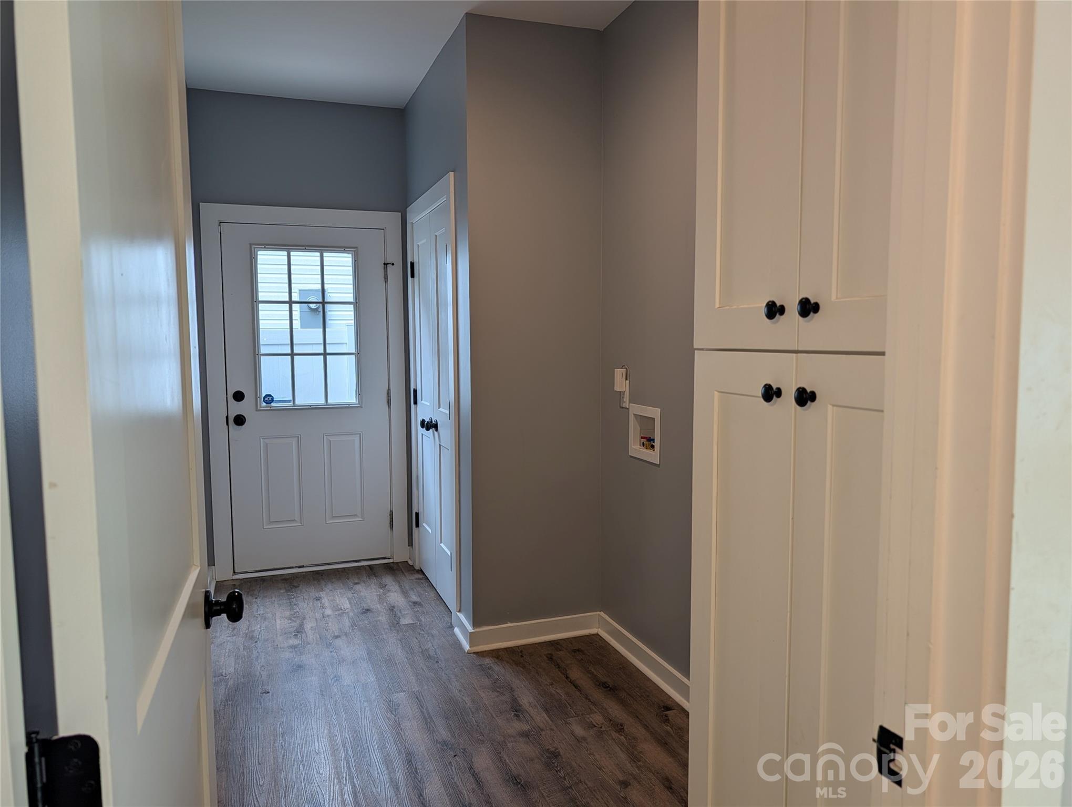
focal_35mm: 24
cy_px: 404
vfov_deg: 56.9
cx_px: 536
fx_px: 744
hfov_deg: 71.5
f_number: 1.68
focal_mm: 6.9
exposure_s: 1/120
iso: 38
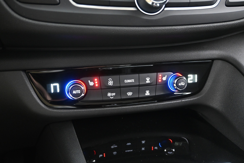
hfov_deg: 57.2
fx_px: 224
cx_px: 122
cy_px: 82
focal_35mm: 33
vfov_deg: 40.0
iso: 3200
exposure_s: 1/5
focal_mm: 22
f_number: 4
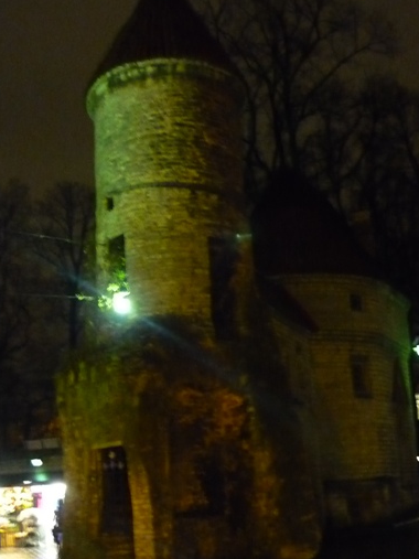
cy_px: 281
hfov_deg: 29.1
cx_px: 189
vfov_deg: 38.2
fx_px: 807
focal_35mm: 50
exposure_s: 1/8
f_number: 2.8
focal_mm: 5.5
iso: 800
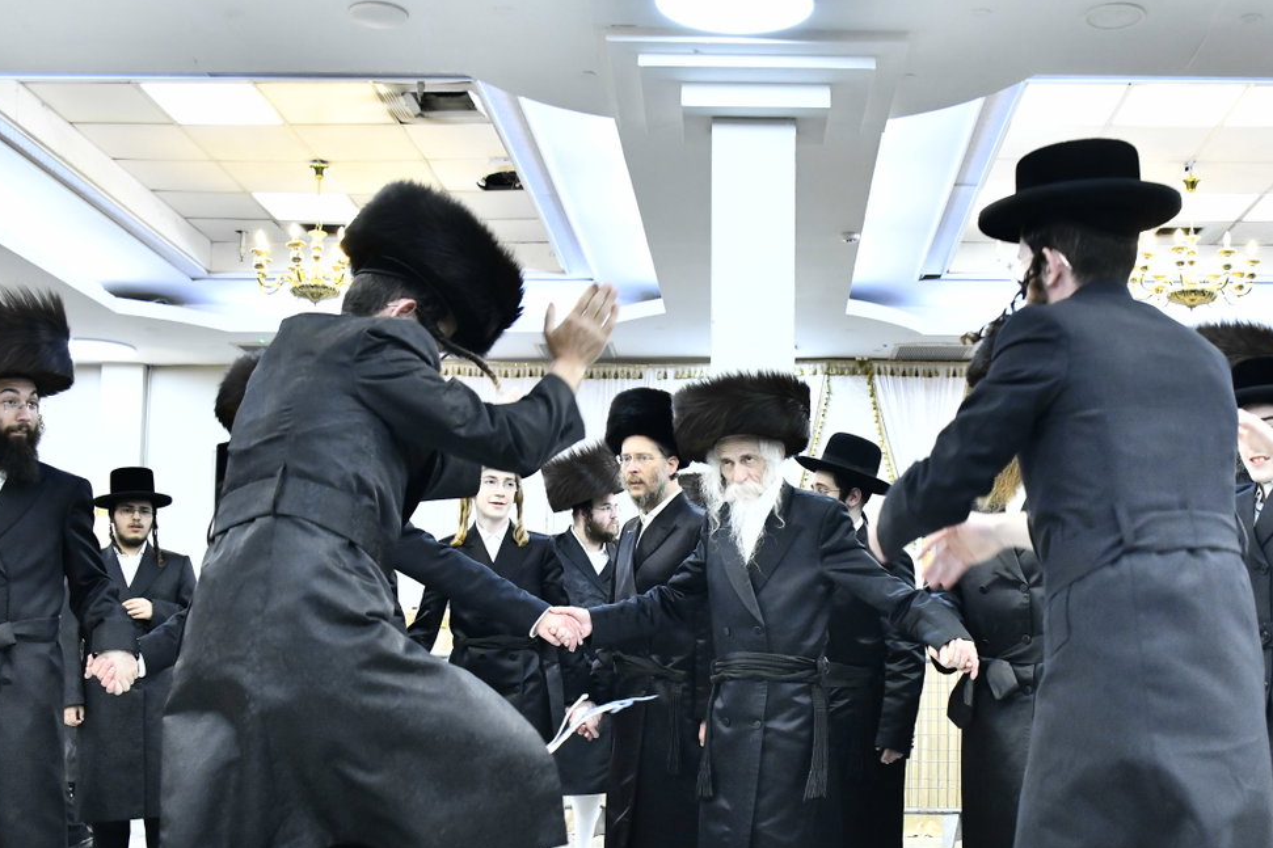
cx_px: 775
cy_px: 584
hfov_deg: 40.1
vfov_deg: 27.3
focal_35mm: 49
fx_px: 1732
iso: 3200
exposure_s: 1/160
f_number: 5.6
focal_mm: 34
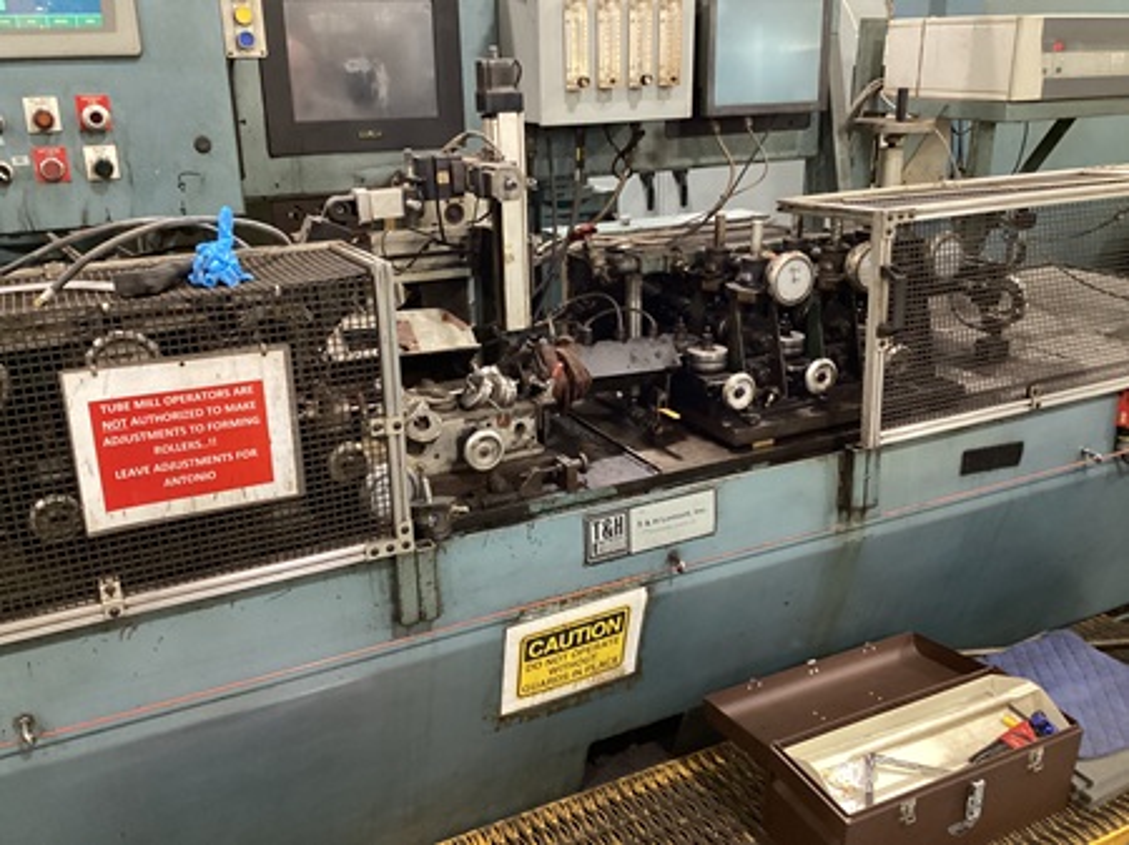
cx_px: 564
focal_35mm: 31
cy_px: 422
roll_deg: +1.3
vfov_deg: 45.4
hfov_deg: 58.4
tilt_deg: -19.2
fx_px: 1011
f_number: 2.4
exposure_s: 1/25
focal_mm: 3.3
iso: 400
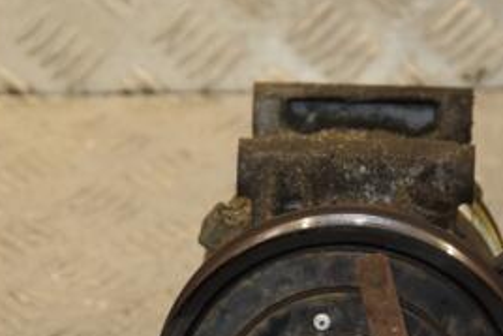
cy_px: 304
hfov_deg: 8.8
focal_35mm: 235
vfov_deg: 5.8
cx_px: 208
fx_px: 3285
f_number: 5.3
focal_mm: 70
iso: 800
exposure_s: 1/160
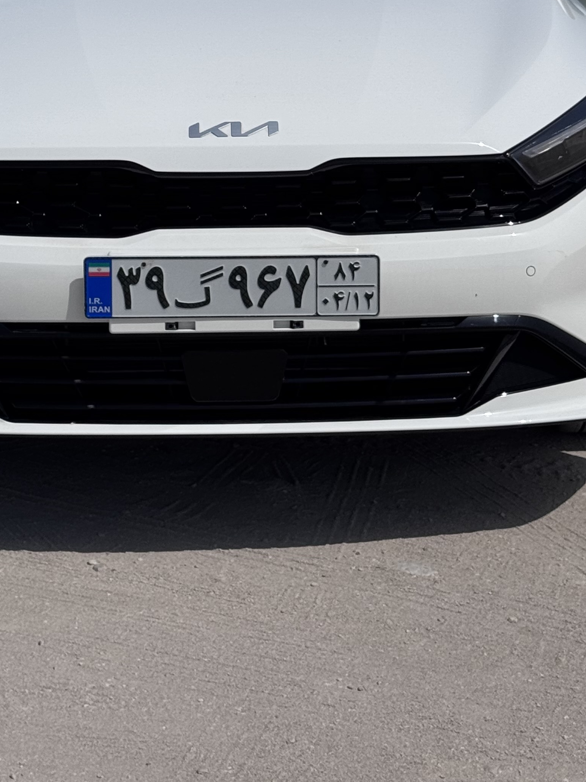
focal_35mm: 94
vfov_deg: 20.4
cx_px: 231
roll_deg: +0.0
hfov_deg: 15.7
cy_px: 62
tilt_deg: -7.1
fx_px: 2122
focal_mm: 6.76
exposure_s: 1/15385
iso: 80
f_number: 1.78
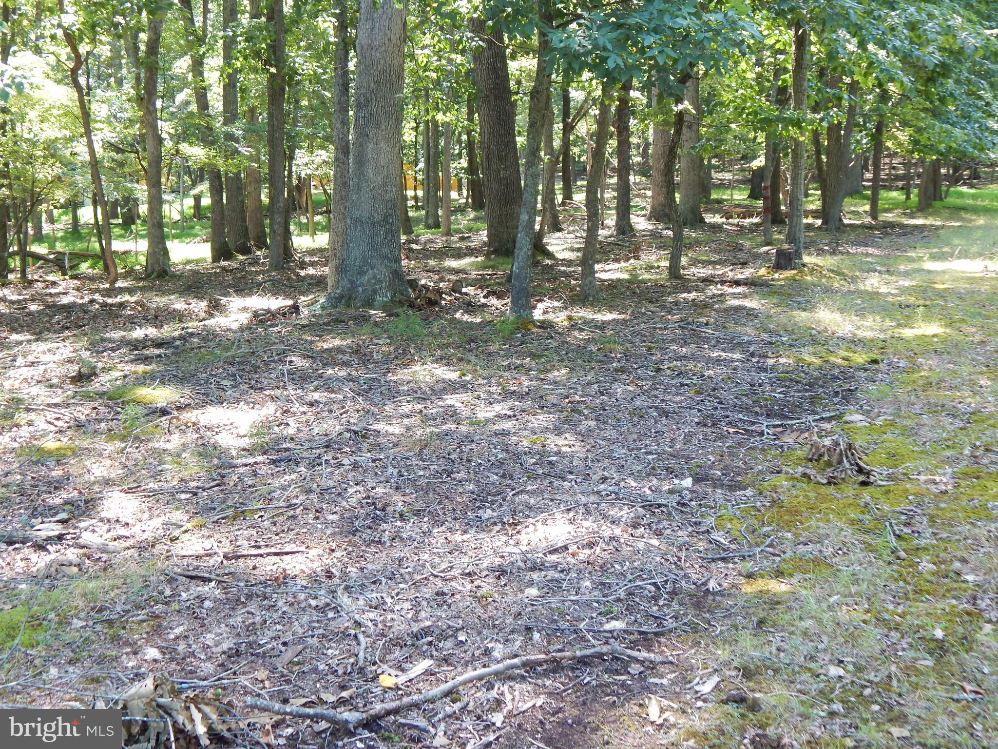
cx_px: 499
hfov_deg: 43.9
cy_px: 374
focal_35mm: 43
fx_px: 1240
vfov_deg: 33.6
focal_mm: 7.7
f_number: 3.6
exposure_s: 1/40
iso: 125
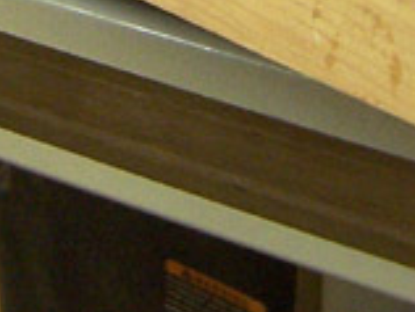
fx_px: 1801
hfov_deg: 13.1
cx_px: 184
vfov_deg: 9.1
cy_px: -393
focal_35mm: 150
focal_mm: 5.5
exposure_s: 1/15
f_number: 3.4
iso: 140
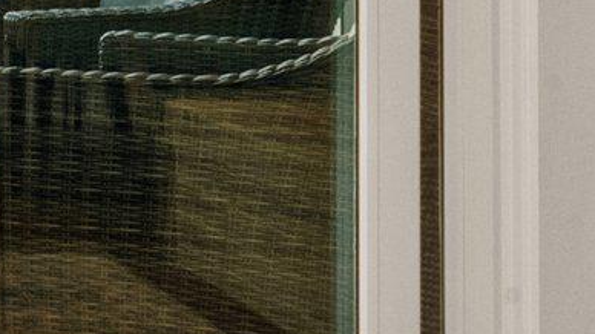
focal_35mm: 238
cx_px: -827
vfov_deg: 5.1
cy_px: -97
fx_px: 3754
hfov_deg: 8.3
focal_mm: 43
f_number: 18
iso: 640
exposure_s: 1/3
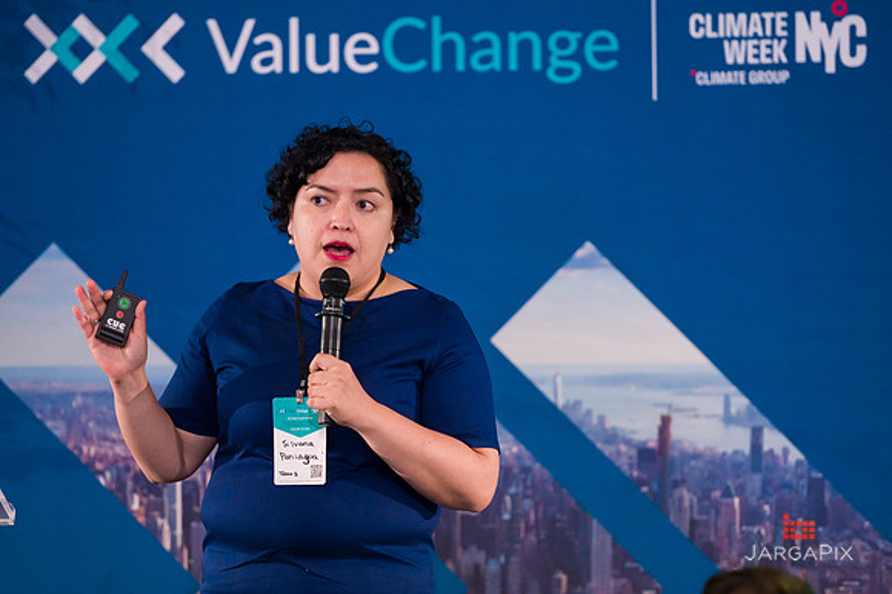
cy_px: 282
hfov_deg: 9.9
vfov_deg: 6.6
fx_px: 5145
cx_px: 423
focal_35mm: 208
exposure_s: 1/200
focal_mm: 190
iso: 3200
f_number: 3.2
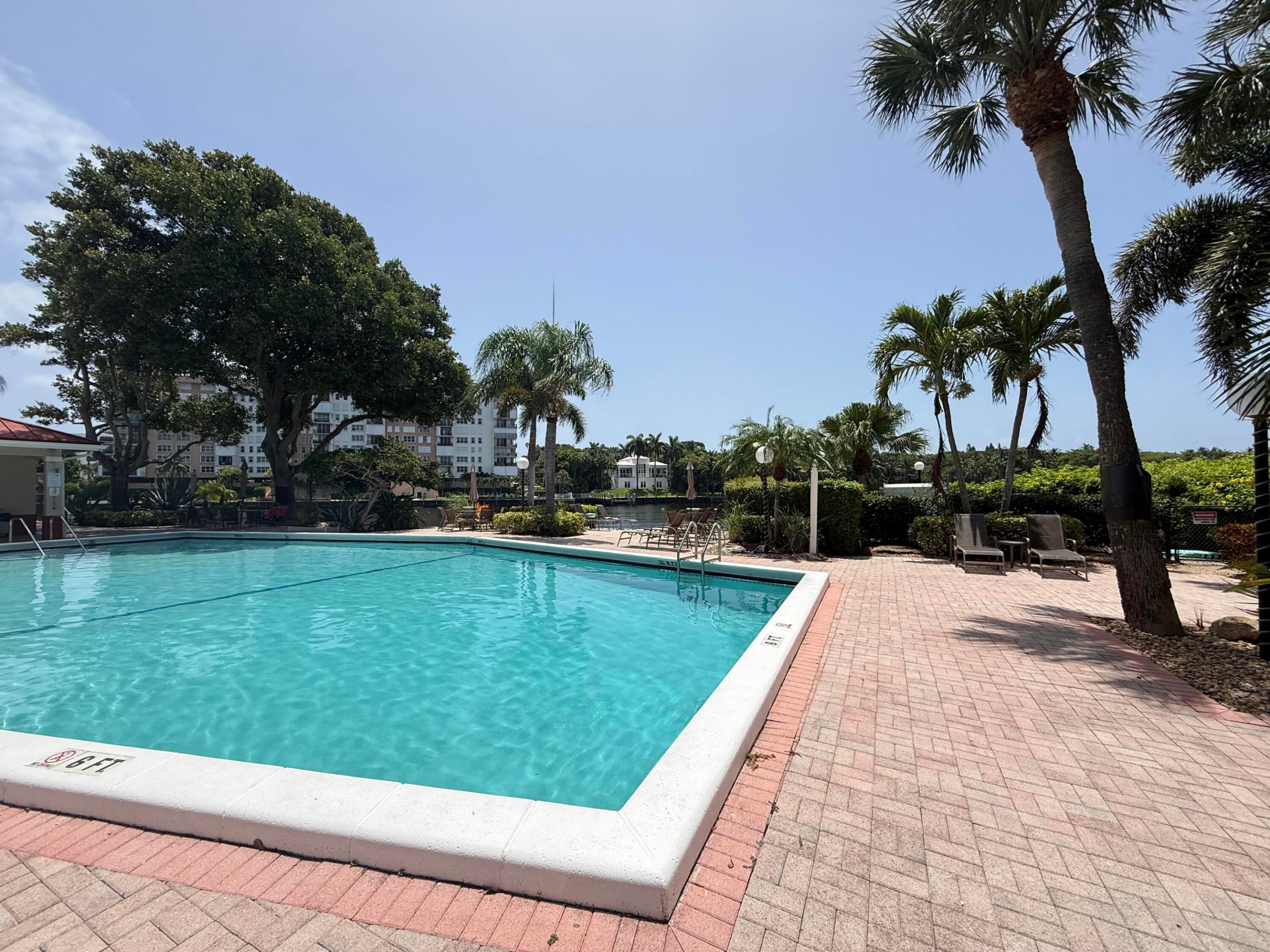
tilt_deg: +1.3
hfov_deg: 102.1
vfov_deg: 85.7
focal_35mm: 14
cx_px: 635
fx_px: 514
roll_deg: +0.6
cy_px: 476
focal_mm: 2.22
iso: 64
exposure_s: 1/2611
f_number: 2.2
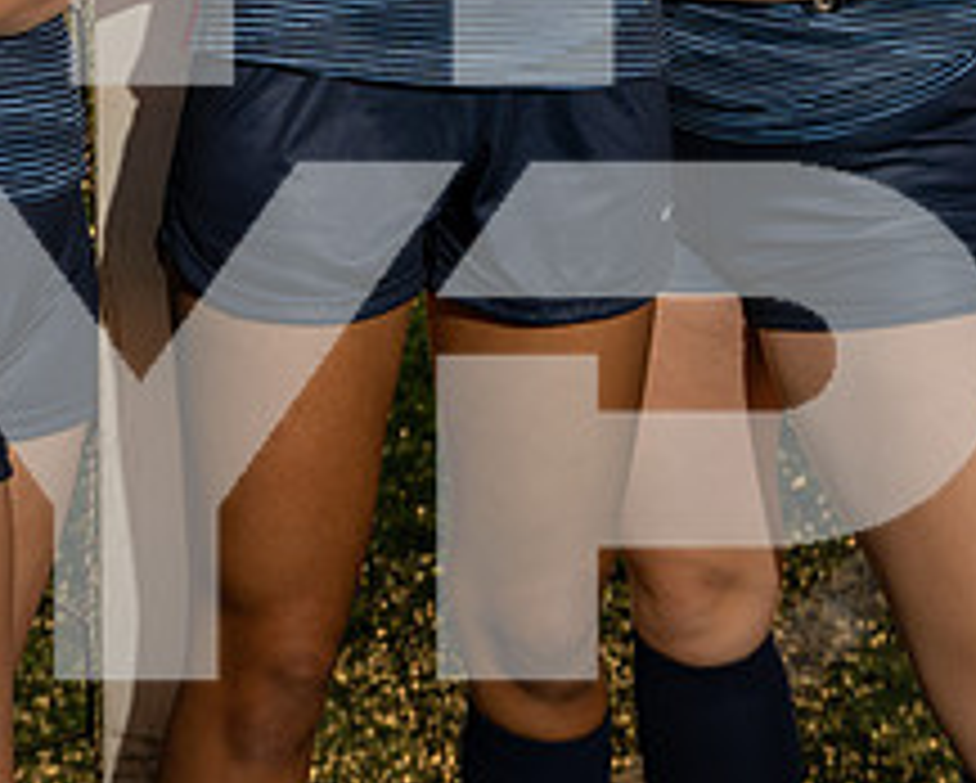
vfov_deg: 14.2
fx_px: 3036
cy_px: -171
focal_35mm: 105
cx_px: 246
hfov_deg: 18.2
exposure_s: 1/250
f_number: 4.5
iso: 200
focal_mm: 36
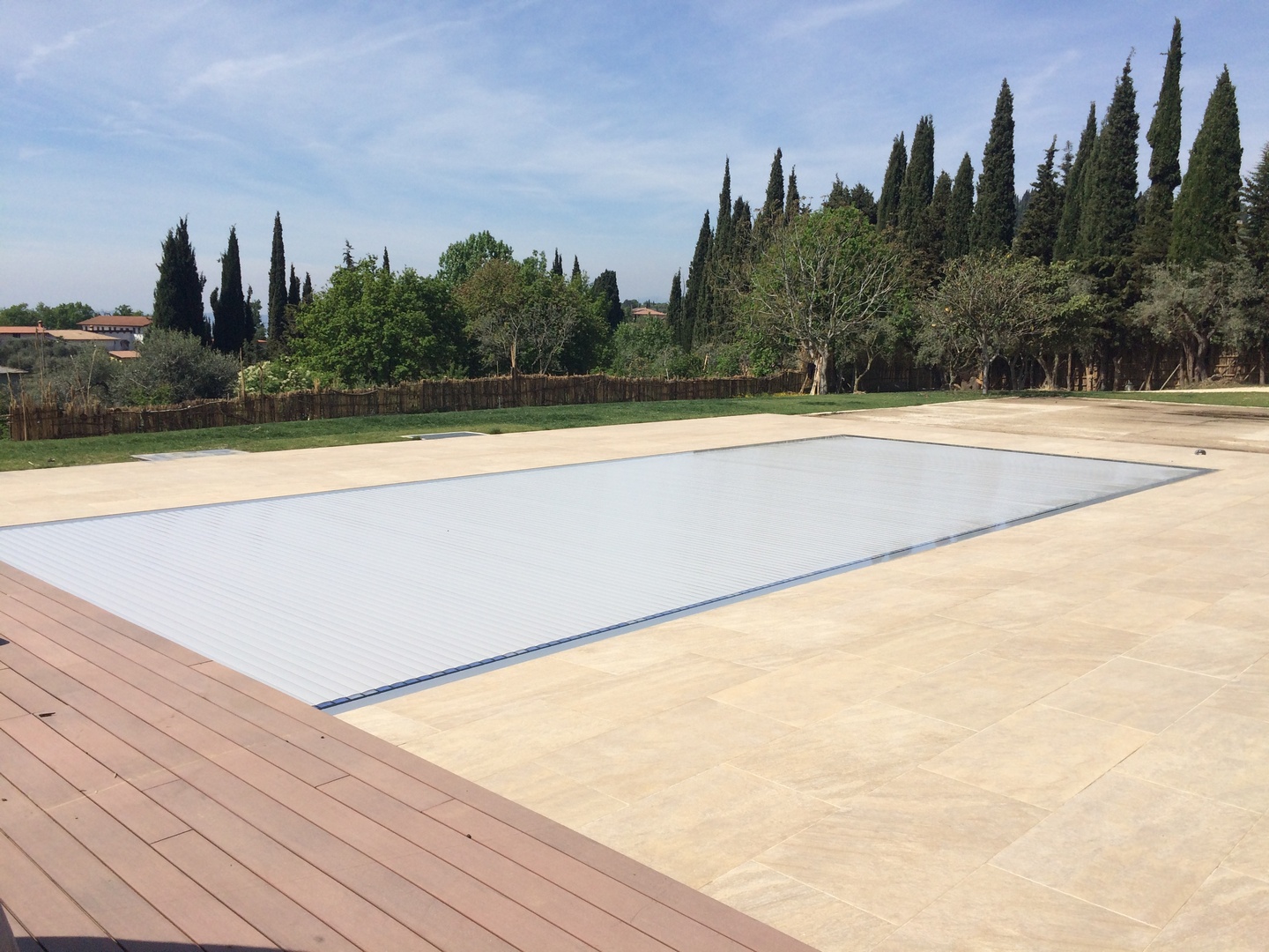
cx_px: 634
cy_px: 476
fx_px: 1063
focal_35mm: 29
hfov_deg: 61.7
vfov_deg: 48.2
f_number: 2.2
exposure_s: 1/3731
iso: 32
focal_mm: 4.15
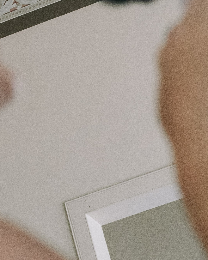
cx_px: 12
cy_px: -92
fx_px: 992
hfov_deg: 11.9
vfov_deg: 14.2
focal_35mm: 129
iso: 5000
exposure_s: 1/160
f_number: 3.5
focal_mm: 30
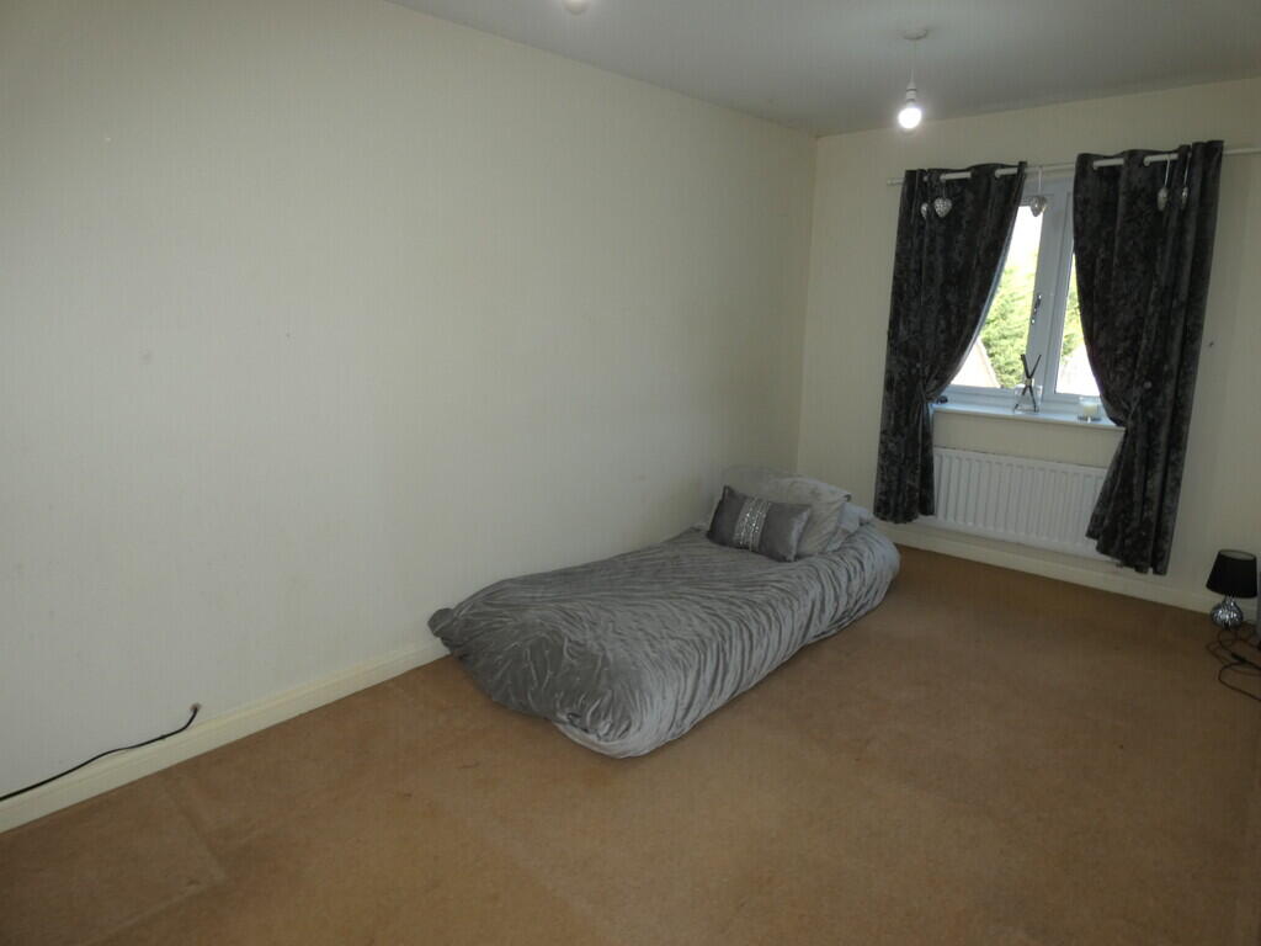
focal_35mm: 20
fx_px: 729
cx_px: 630
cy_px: 473
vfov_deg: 66.0
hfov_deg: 81.7
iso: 100
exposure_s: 1/60
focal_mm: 3.6
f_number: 2.8
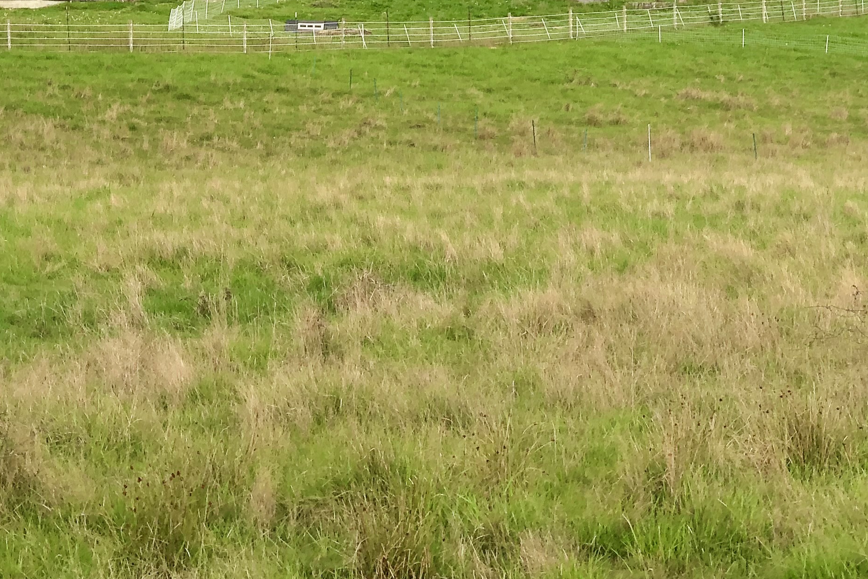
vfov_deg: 11.6
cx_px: 332
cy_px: -21
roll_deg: -0.1
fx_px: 2821
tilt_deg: +2.3
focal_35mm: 117
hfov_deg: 17.5
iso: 16
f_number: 2.4
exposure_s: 1/156
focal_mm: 6
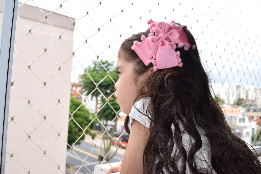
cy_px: 87
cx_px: 130
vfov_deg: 36.9
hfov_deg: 53.1
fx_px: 261
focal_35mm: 36
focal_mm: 24
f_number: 8
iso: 100
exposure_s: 1/200
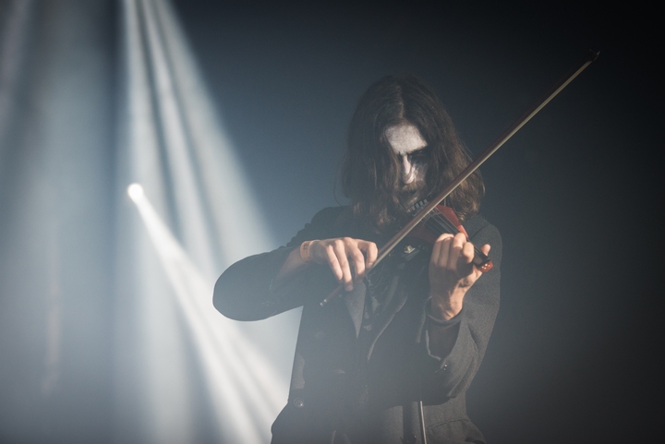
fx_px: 2403
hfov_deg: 15.8
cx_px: 332
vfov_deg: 10.6
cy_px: 222
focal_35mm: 130
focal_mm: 130
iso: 2000
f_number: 2.8
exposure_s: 1/800
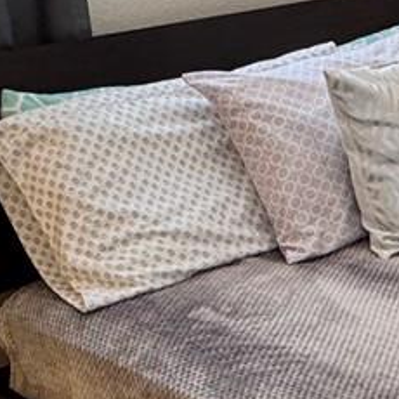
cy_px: 85
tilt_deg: -14.4
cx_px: 605
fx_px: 1122
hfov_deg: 17.9
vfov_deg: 20.0
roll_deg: +1.1
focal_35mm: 86
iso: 250
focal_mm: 2.22
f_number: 2.2
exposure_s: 1/120
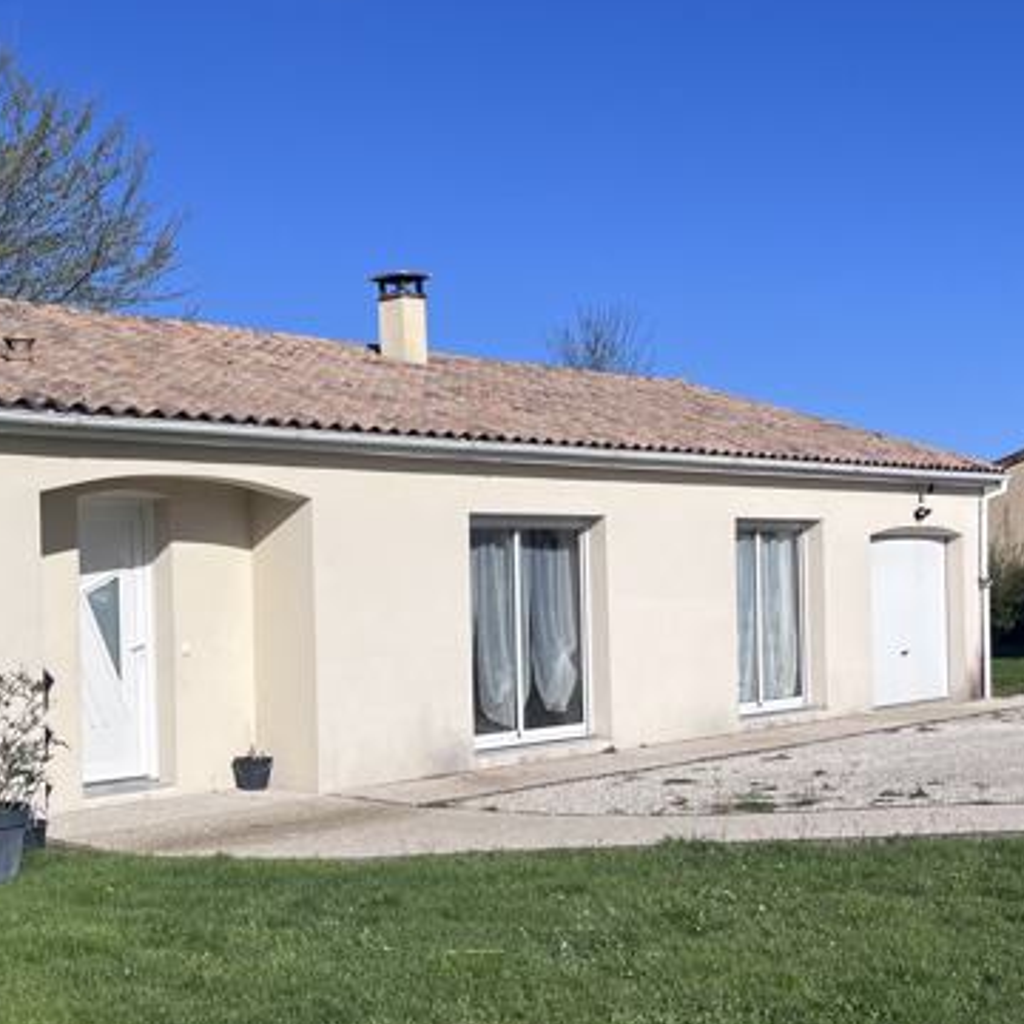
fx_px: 1707
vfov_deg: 33.3
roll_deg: +1.9
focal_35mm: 51
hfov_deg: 33.0
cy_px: 600
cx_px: 319
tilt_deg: -0.6
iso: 50
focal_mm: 5.1
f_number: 1.6
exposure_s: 1/9091
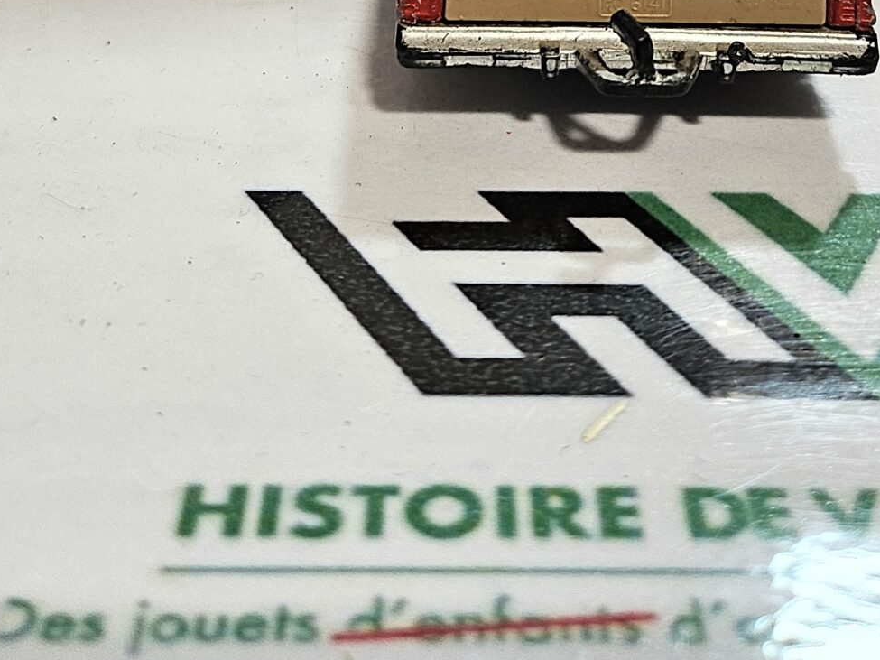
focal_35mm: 63
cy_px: -171
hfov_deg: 30.7
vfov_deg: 21.3
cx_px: 464
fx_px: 1601
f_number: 1.8
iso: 125
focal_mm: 5
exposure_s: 1/100
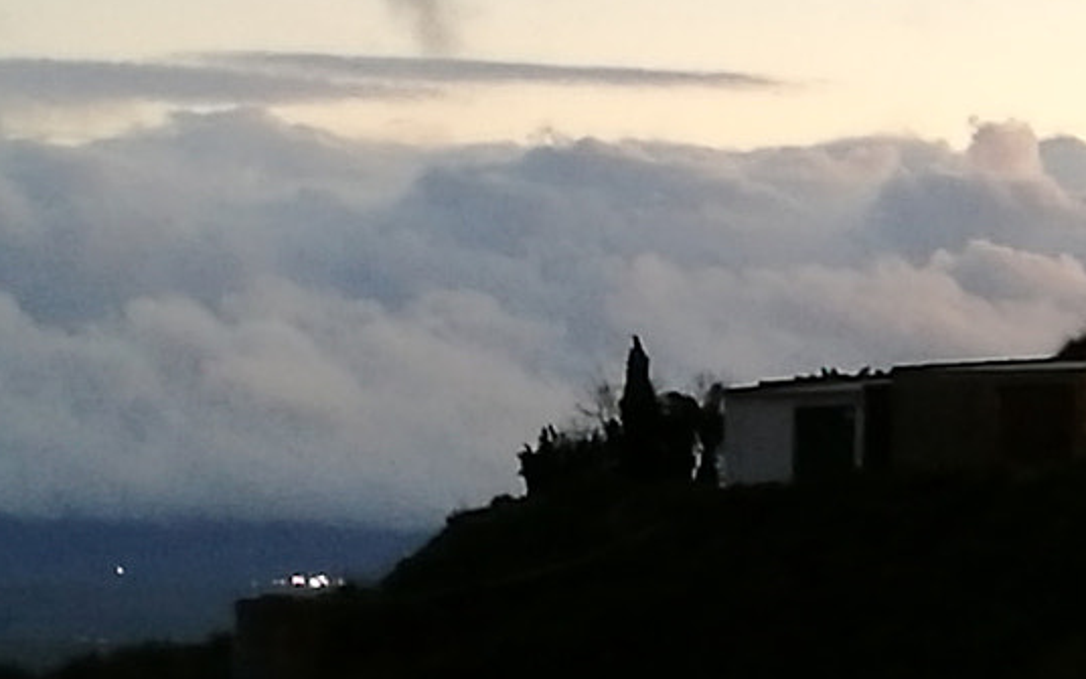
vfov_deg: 6.7
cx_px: 1157
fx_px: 5801
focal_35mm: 196
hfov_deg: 10.6
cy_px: 555
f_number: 2.2
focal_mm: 4.5
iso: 640
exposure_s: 1/20
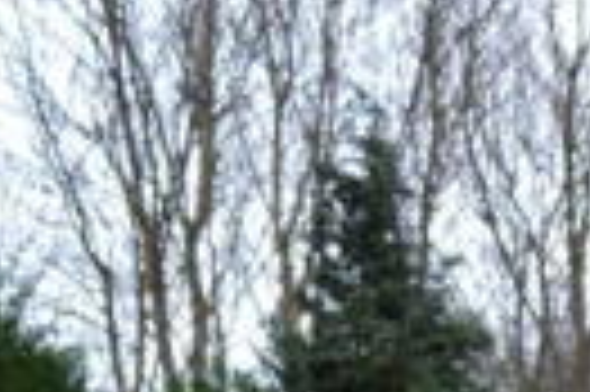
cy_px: 908
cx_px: 1182
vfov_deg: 9.2
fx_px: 2210
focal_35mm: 135
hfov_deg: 13.1
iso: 100
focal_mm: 18
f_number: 4
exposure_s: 1/200
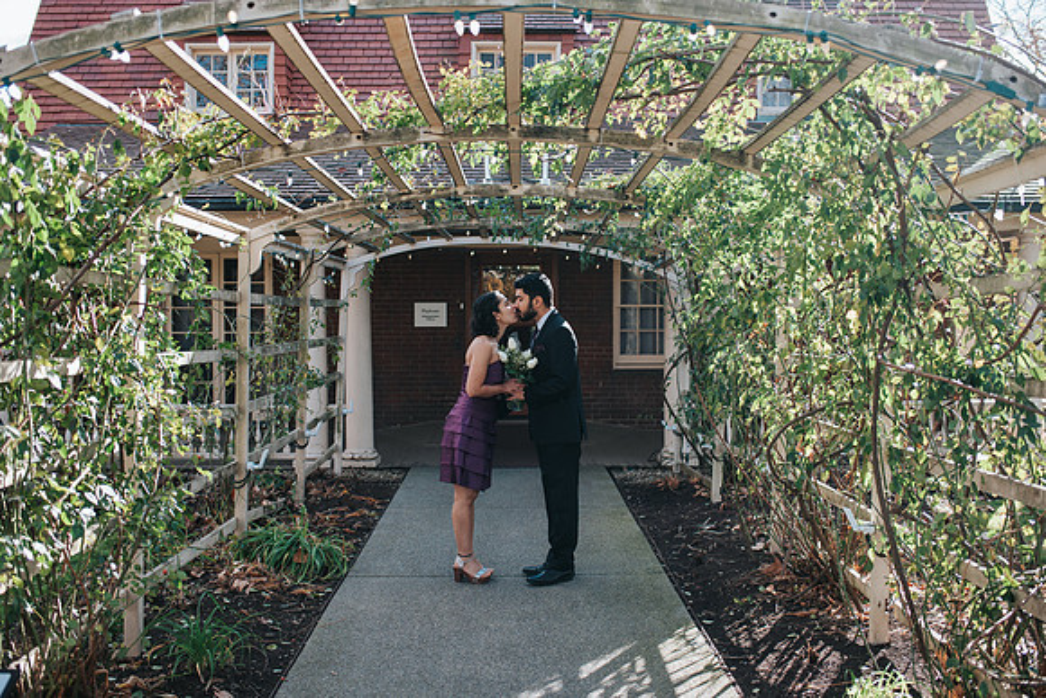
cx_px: 529
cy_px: 349
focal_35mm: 36
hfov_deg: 53.4
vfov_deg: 37.1
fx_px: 1041
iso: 160
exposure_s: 1/320
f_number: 3.2
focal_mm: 35
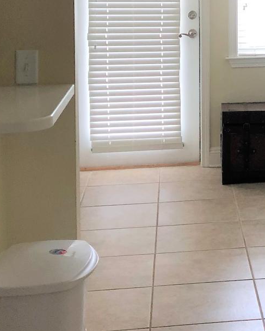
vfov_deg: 19.9
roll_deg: +0.2
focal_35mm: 93
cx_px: 358
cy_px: -15
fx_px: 912
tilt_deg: -1.4
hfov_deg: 15.6
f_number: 1.8
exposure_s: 1/24
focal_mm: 3.99
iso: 32
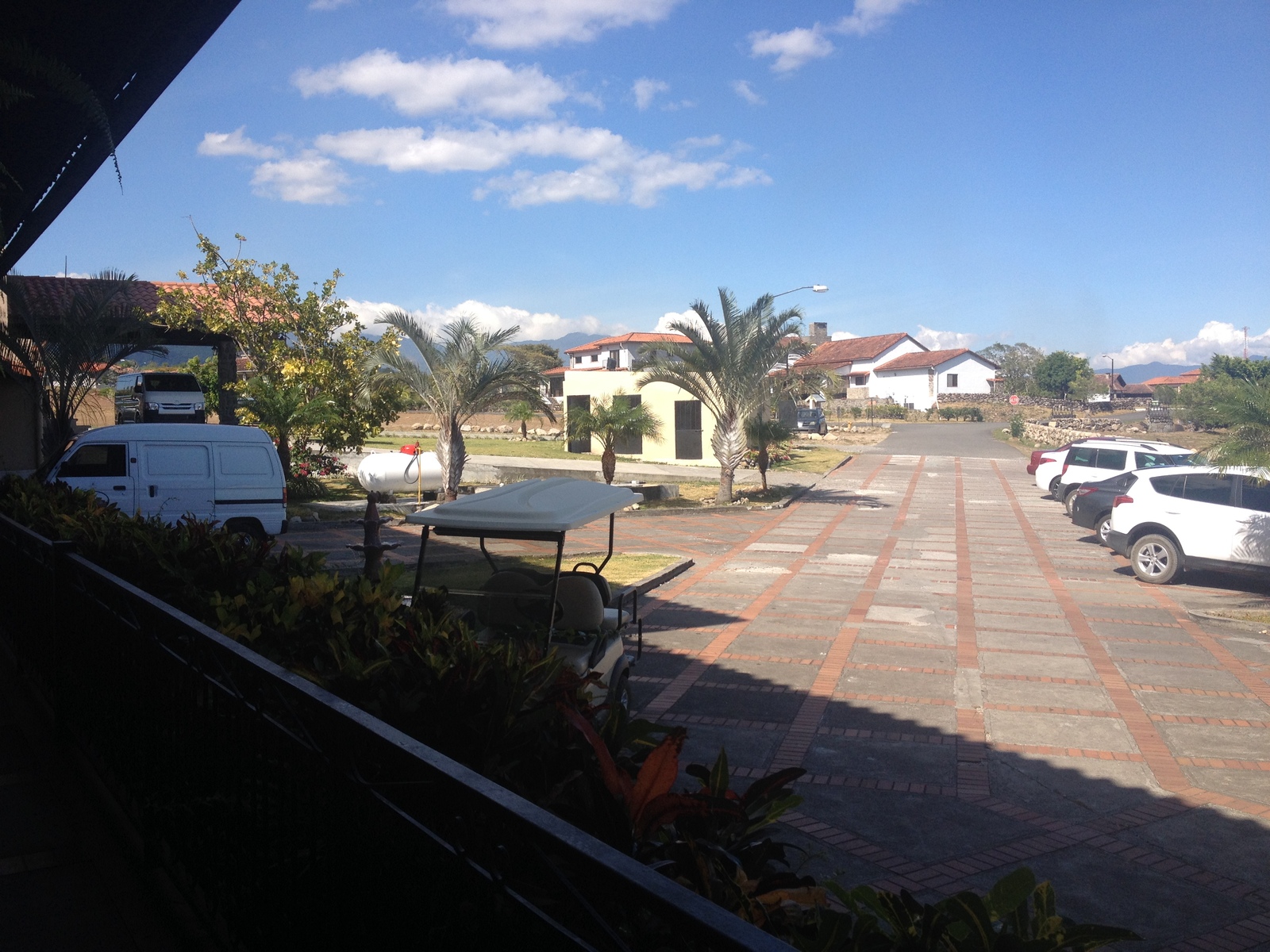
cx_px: 635
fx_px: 1284
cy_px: 476
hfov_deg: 52.6
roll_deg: +1.4
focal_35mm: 35
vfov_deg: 40.7
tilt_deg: -5.0
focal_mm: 4.28
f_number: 2.4
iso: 50
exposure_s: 1/1314
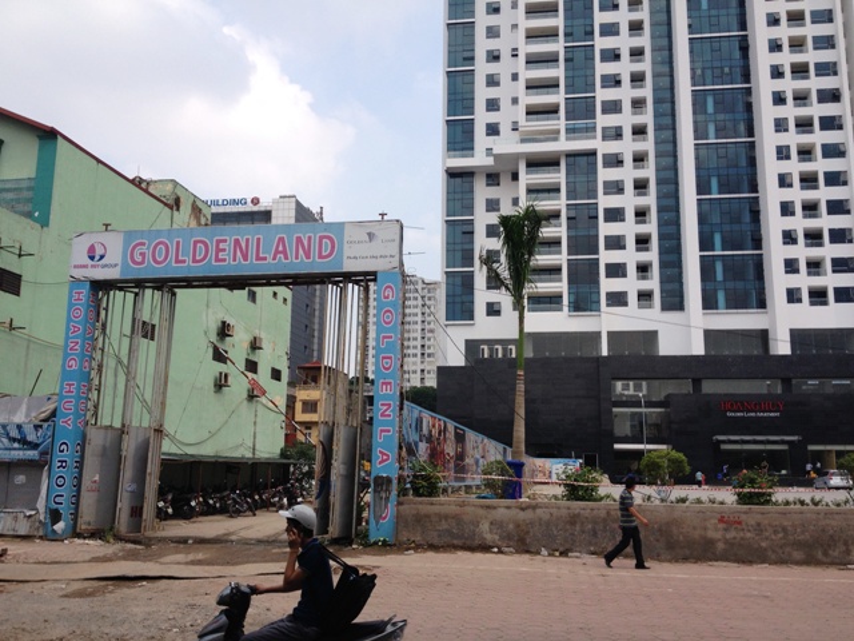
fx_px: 863
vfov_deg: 40.7
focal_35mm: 35
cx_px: 427
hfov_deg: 52.6
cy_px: 320
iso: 50
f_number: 2.4
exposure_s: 1/1004
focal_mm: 4.28
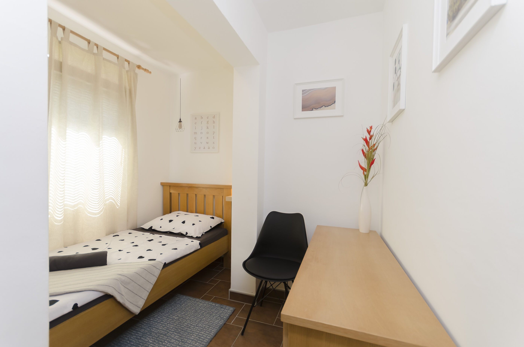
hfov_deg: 100.5
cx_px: 262
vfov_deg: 77.1
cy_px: 174
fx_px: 218
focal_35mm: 15
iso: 200
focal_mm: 10
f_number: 4.5
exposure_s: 1/80
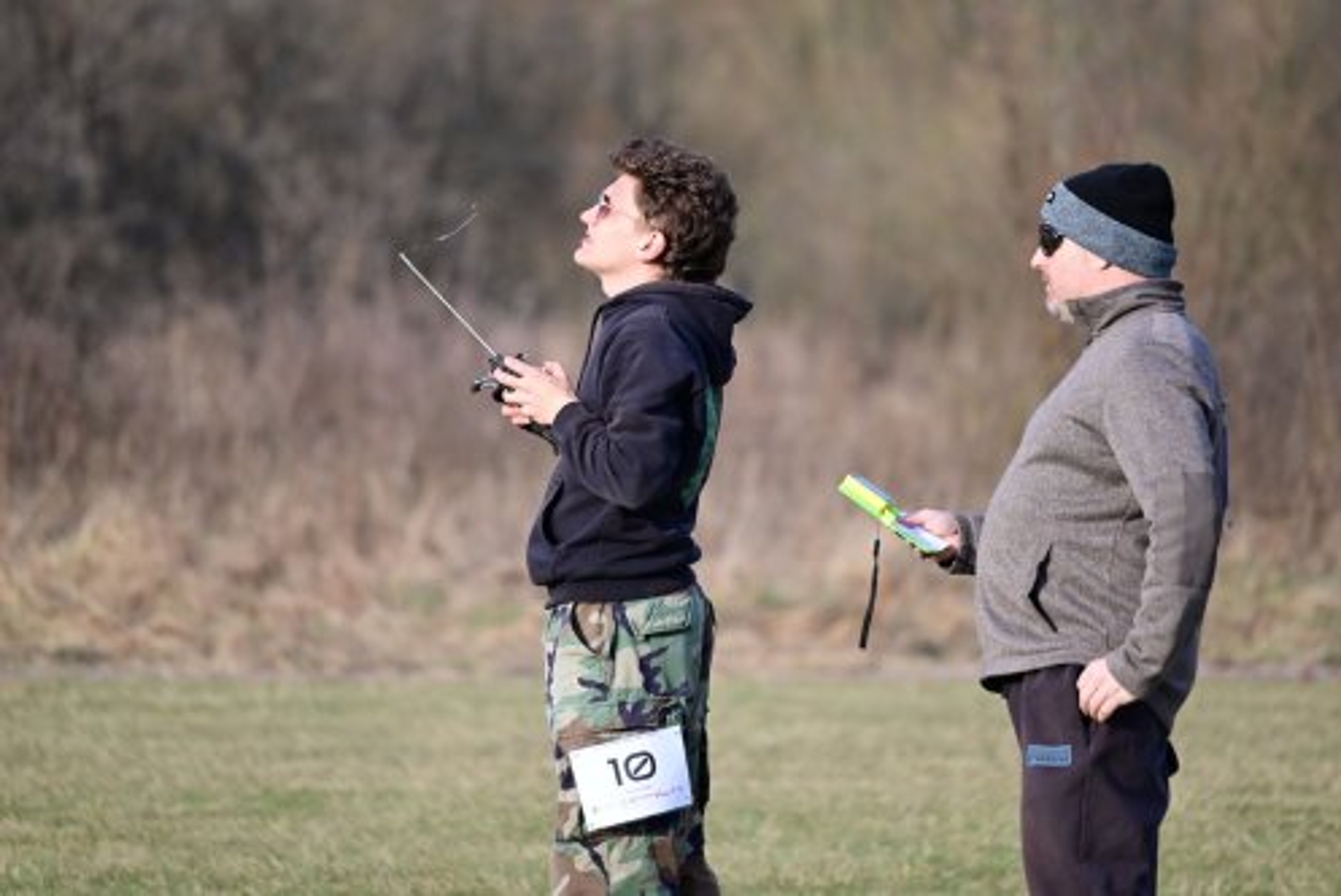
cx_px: 670
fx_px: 14908
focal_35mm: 400
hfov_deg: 5.2
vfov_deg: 3.4
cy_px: 448
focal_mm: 400
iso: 1000
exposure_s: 1/1600
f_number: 6.3
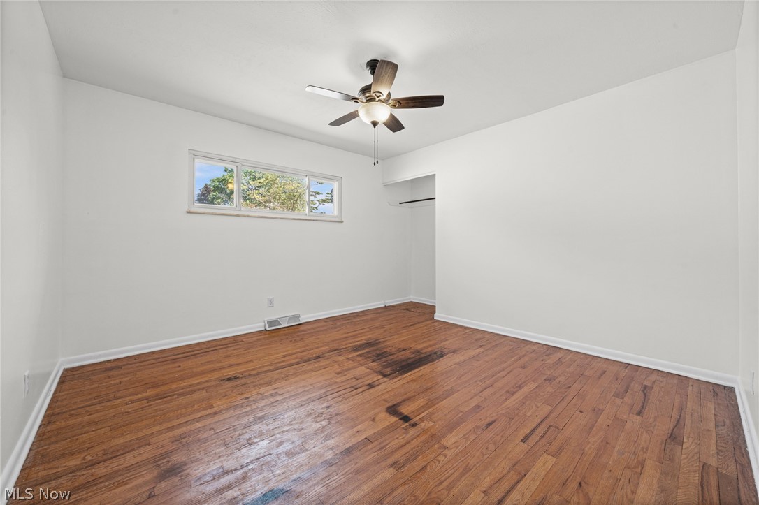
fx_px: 274
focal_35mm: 13
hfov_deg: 108.4
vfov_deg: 85.4
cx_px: 380
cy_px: 252
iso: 250
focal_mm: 13
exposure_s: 1/5
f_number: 9
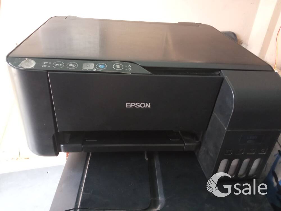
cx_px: 140
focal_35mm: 27
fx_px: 219
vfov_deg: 51.4
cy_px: 106
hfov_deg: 65.3
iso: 1631
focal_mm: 3.79
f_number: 2.2
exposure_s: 1/20
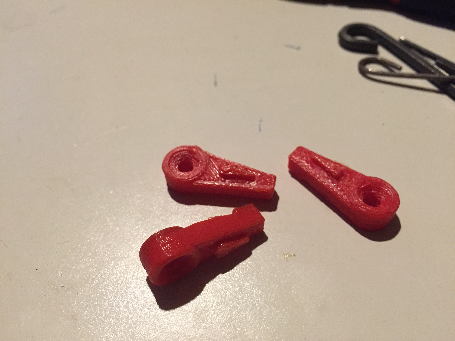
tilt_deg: -49.1
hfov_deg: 61.7
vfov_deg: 48.2
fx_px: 381
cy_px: 170
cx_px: 228
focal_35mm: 29
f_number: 2.2
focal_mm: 4.15
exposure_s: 1/30
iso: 250
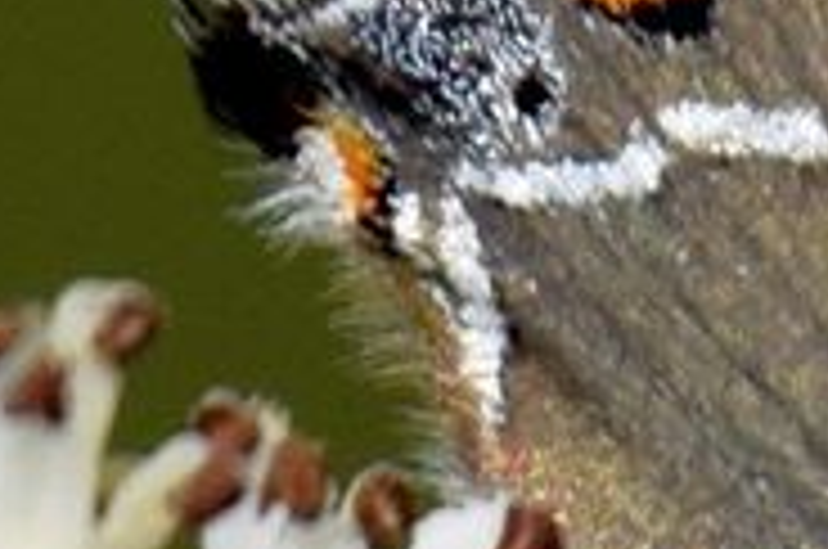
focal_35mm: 2353
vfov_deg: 0.6
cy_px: 112
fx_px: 54024
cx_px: 832
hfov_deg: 0.9
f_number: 8
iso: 400
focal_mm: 300
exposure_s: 1/2000
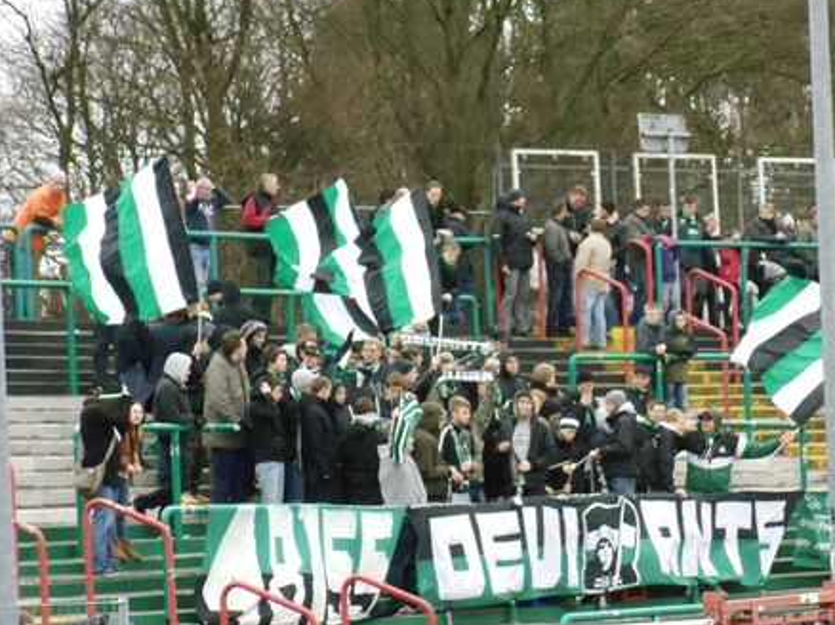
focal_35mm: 224
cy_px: 352
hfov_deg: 8.8
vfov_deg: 6.6
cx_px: 509
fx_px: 5400
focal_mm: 23.45
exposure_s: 1/60
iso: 800
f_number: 5.1
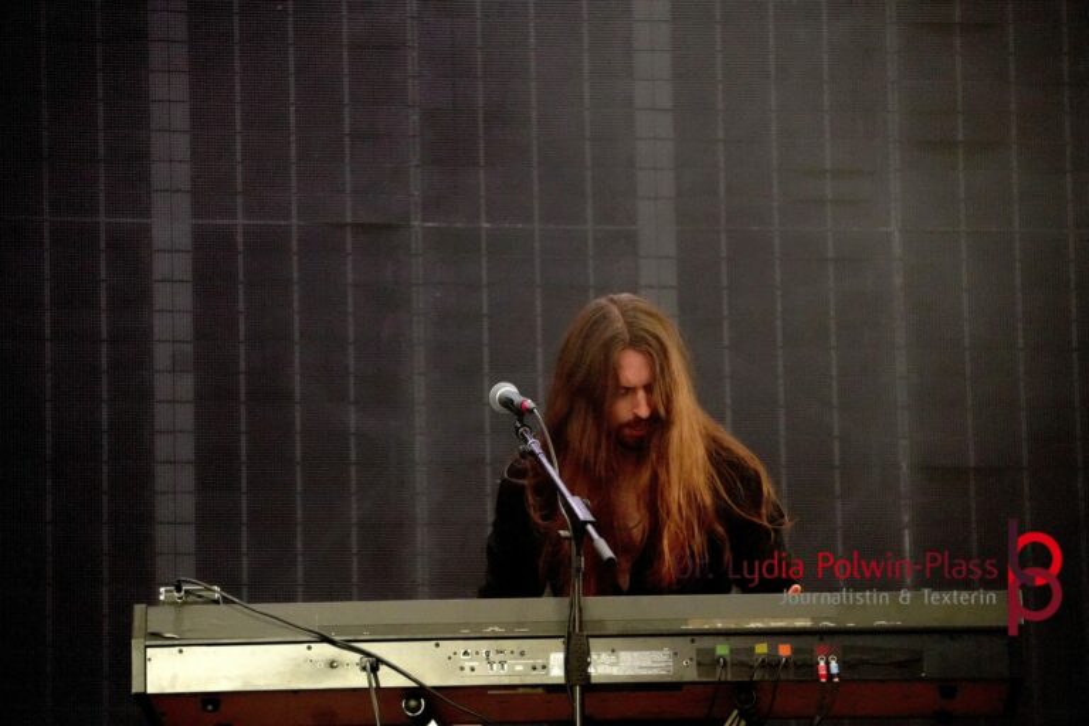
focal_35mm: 225
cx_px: 544
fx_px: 6806
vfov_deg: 6.1
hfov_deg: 9.1
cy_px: 363
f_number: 5.6
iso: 6400
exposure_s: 1/200
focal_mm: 150
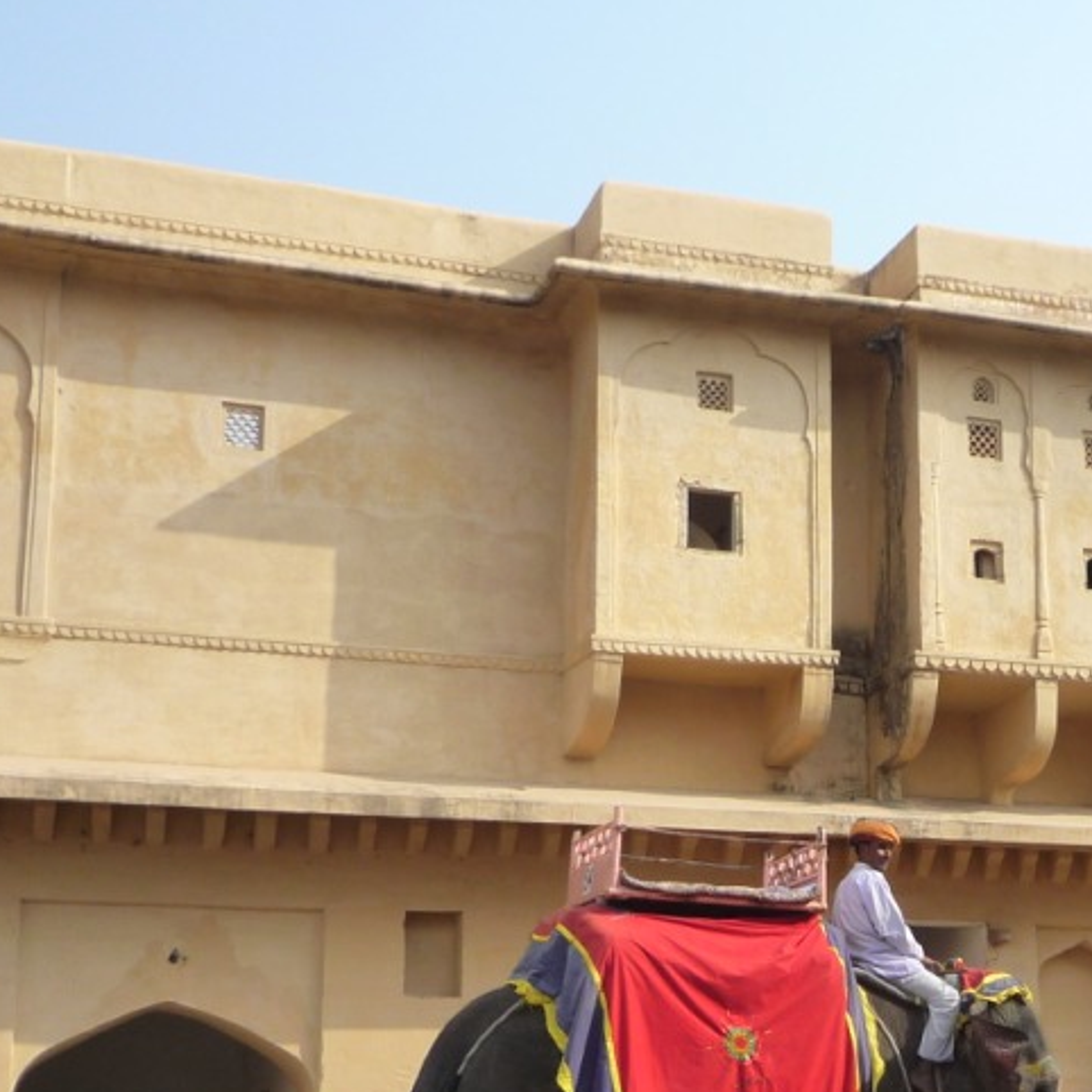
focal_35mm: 55
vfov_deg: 30.5
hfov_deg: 30.7
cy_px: 838
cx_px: 768
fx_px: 1963
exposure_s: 1/500
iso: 160
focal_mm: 4.4
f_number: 4
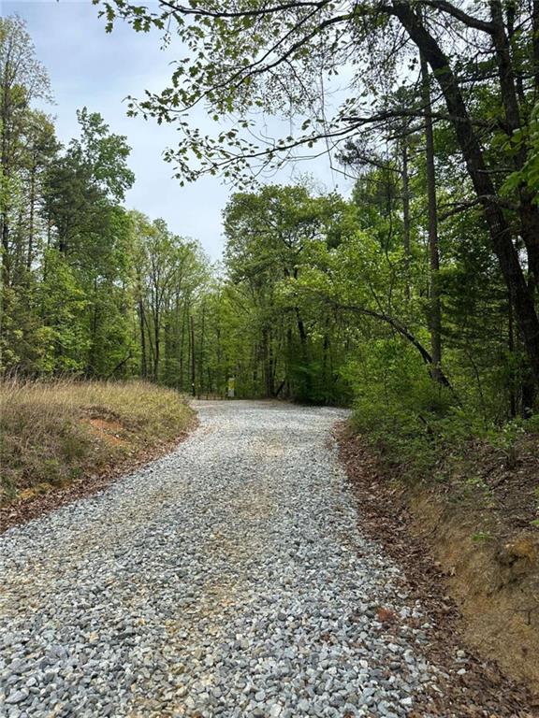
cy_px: 359
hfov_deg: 56.8
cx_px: 270
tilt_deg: +2.0
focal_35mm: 24
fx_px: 498
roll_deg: -0.5
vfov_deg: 71.6
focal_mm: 6.86
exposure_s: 1/2967
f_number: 1.78
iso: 80
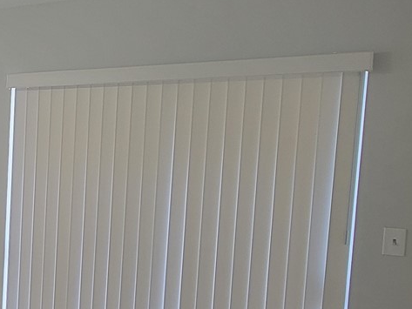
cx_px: -59
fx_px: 524
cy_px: 198
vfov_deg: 32.7
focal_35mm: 44
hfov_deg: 35.5
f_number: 2.2
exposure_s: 1/60
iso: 125
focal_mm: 2.2
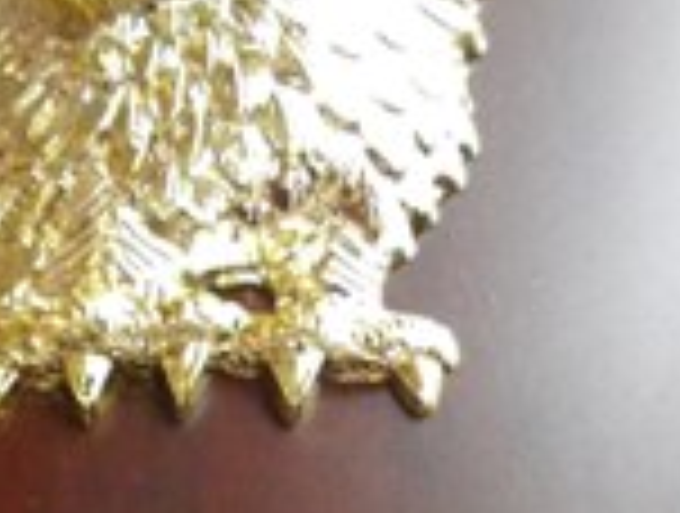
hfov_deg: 25.9
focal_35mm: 74
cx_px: 171
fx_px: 1457
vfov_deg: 18.6
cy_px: 662
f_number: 3.5
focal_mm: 5
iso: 800
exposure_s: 1/40
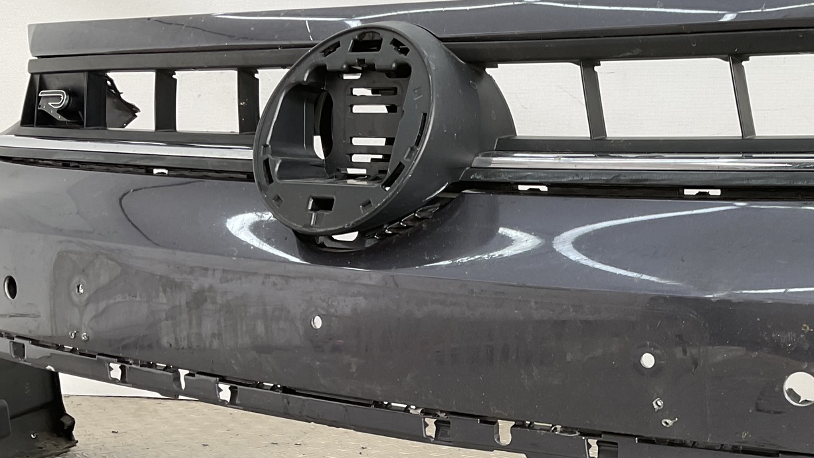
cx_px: 602
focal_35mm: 52
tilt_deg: -12.6
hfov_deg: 38.9
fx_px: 1122
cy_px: 409
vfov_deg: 22.5
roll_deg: -2.4
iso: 16
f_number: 1.8
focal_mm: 3
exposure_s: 1/100
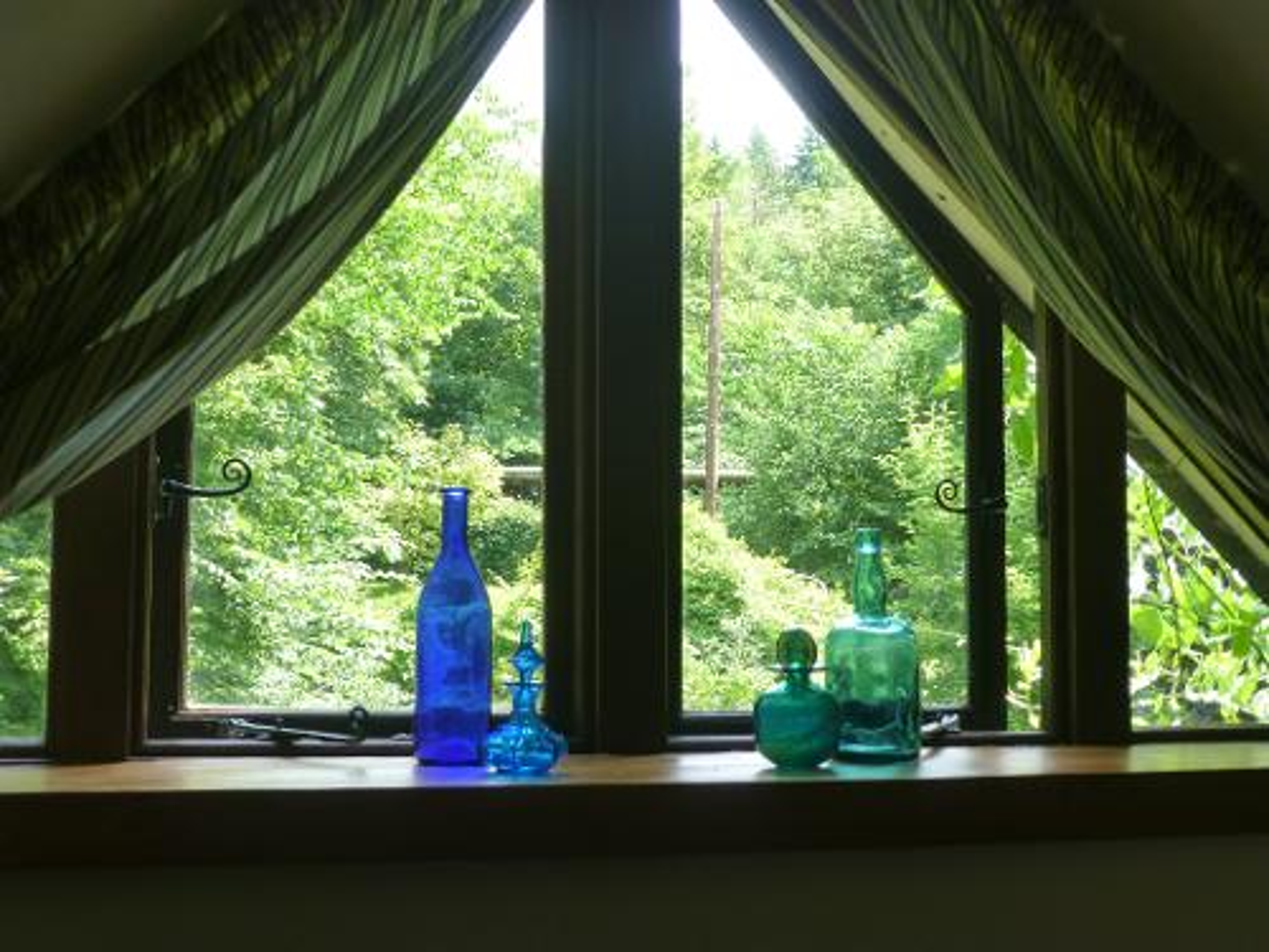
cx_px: 634
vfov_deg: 28.6
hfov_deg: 37.5
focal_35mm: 51
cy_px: 476
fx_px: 1870
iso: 160
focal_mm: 9
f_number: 4.4
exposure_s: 1/60
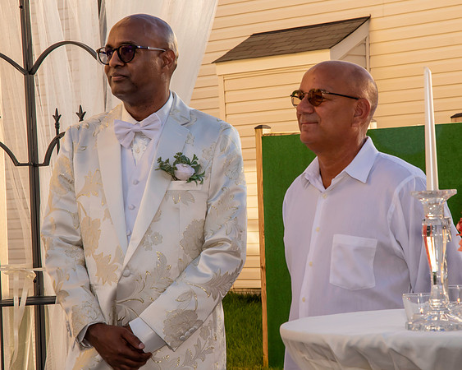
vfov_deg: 13.3
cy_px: 175
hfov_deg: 16.6
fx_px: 1583
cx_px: 266
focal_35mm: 116
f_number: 10
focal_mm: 65
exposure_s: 1/250
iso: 400
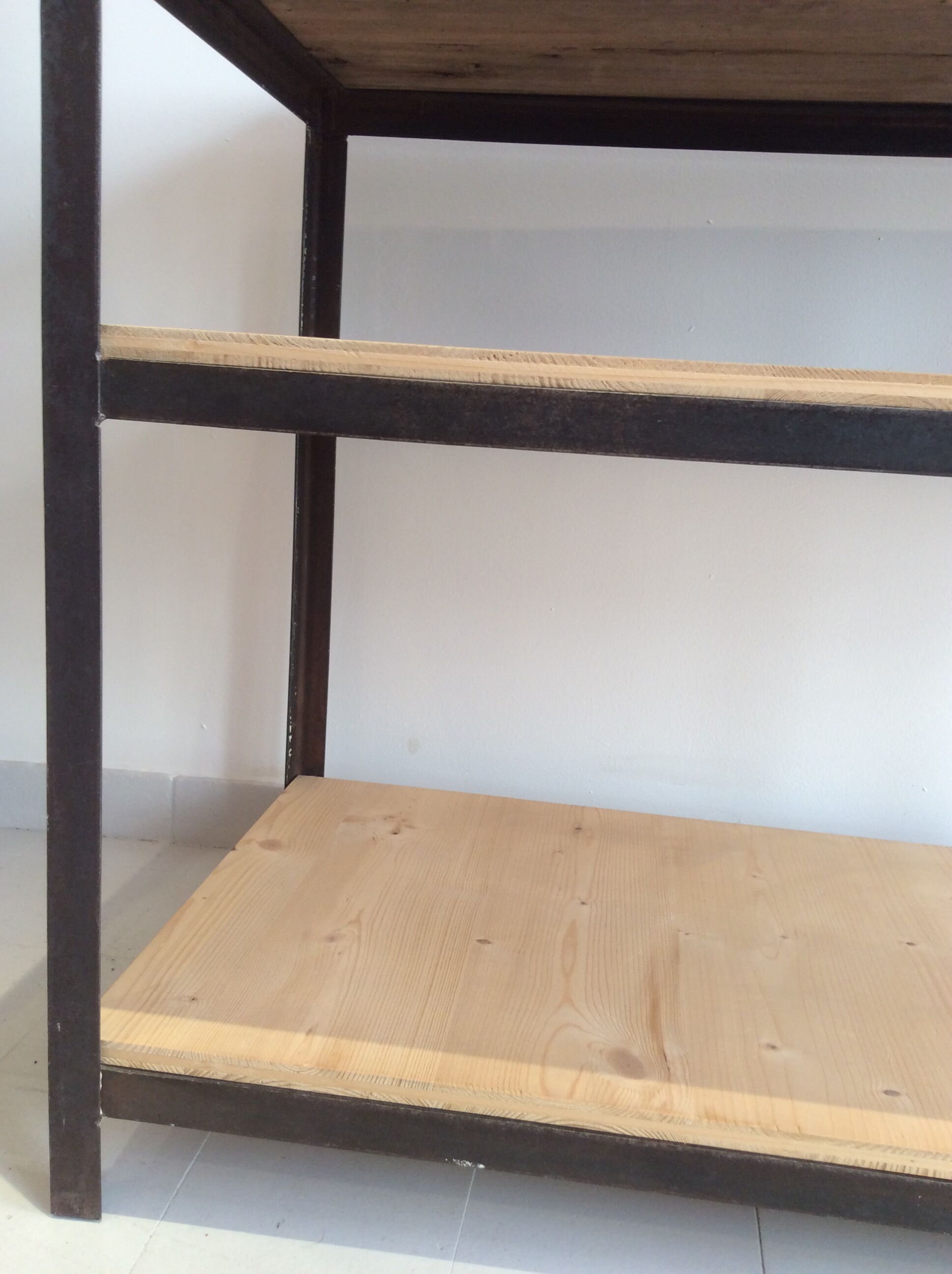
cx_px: 476
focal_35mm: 32
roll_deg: -3.5
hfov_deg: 44.1
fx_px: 1177
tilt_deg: -11.7
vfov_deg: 56.9
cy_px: 637
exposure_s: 1/25
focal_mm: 3.3
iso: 40
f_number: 2.4
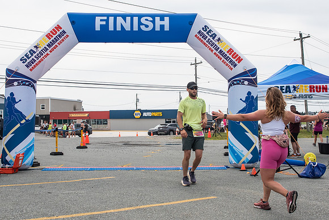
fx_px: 461
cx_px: 176
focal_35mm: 50
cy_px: 105
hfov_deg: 39.2
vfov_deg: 26.8
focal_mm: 31
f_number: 4
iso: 800
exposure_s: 1/4000
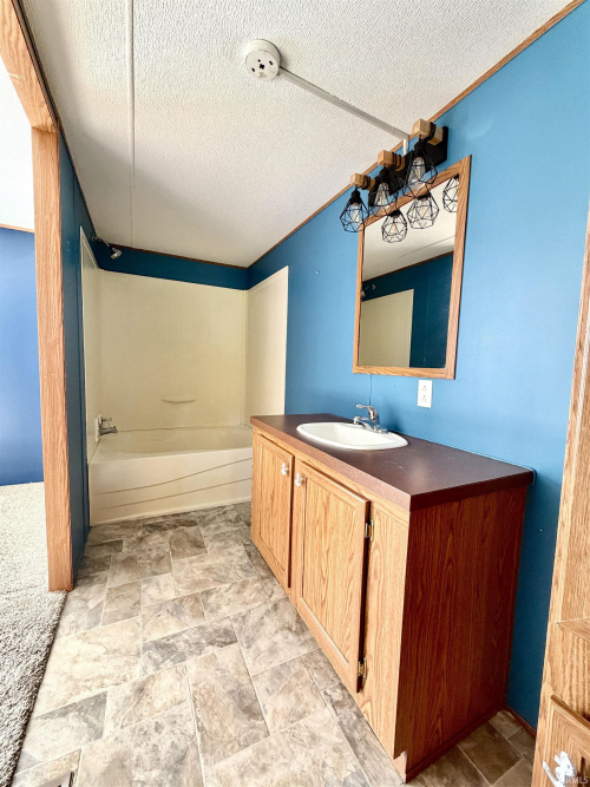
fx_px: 318
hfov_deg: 85.7
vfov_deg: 102.1
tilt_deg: -4.7
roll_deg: -1.5
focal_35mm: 14
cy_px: 394
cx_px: 295
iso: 320
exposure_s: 1/76
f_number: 2.2
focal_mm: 2.22
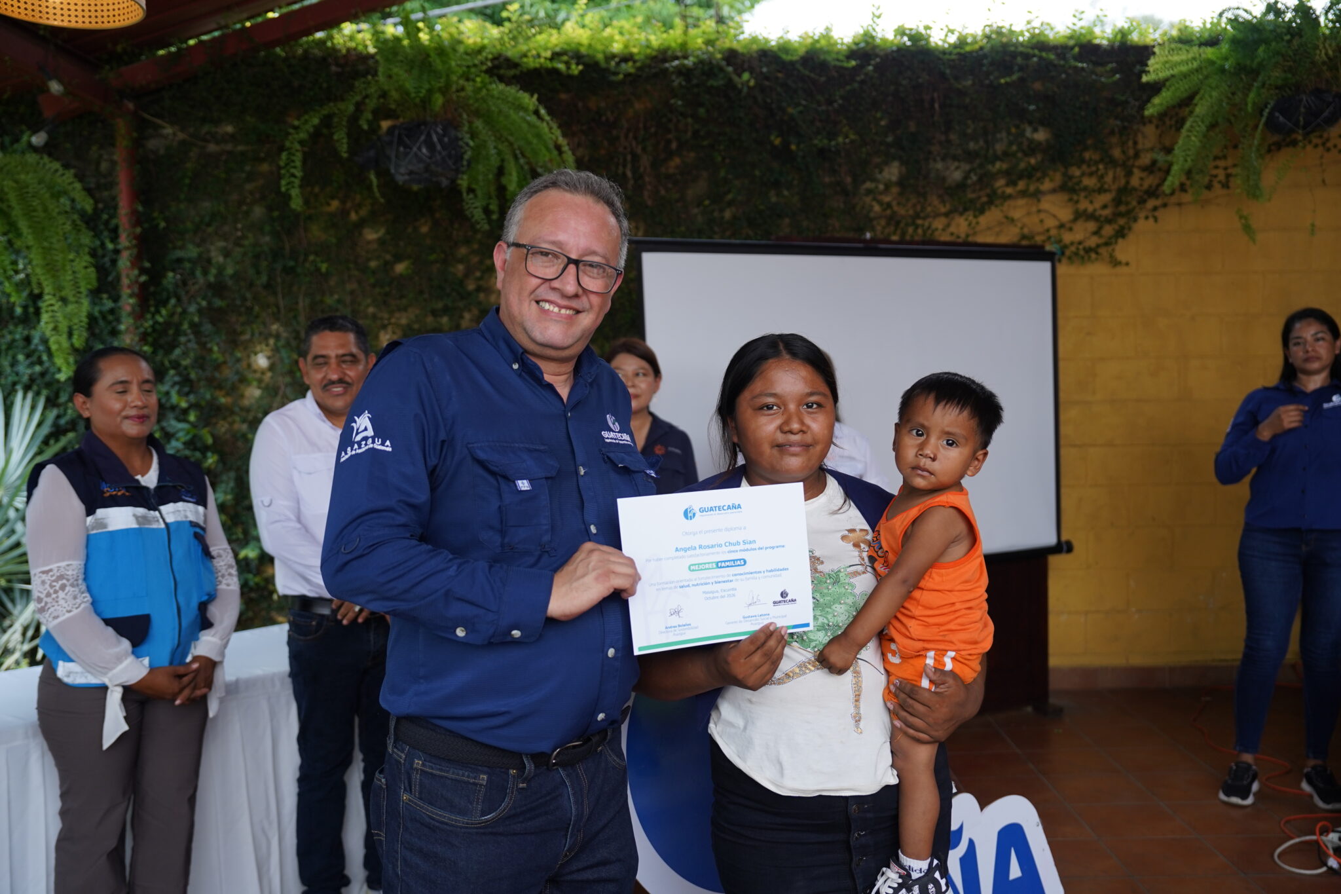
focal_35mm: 33
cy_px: 447
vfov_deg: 40.0
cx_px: 670
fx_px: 1229
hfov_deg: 57.2
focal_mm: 33
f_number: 2.8
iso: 320
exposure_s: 1/800
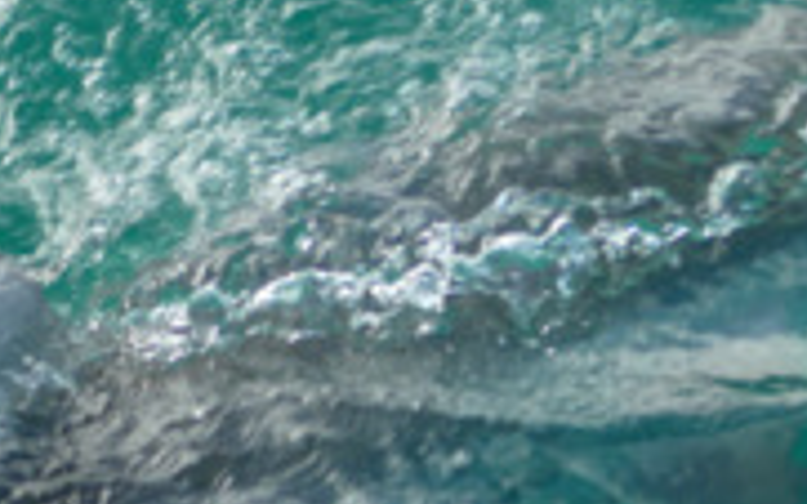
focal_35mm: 247
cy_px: 861
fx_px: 5431
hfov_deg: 8.3
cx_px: -410
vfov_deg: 5.2
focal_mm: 26.59
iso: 125
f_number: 3.7
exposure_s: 1/320
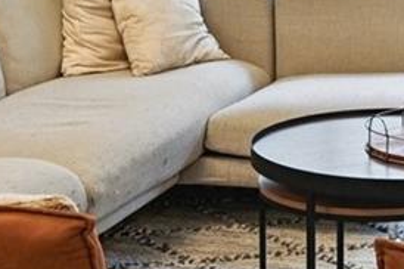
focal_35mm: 111
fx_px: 1244
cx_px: 361
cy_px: -134
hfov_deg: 18.2
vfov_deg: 11.8
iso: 400
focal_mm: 19
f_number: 10
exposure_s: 1/5
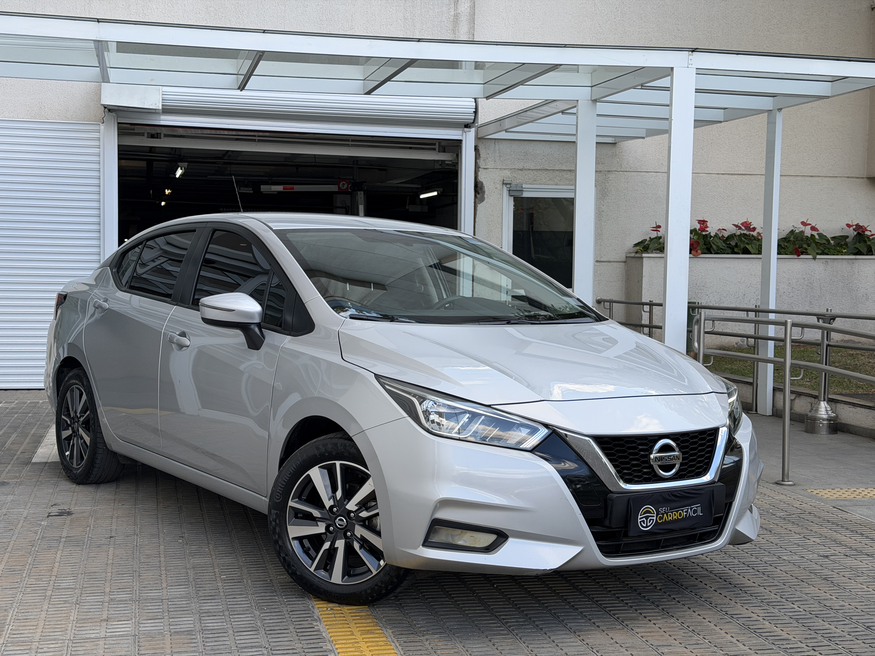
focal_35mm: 48
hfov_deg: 39.7
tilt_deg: -3.1
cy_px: 328
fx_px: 1213
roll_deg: -0.2
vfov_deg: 30.3
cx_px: 438
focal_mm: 6.76
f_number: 1.78
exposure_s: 1/583
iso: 64
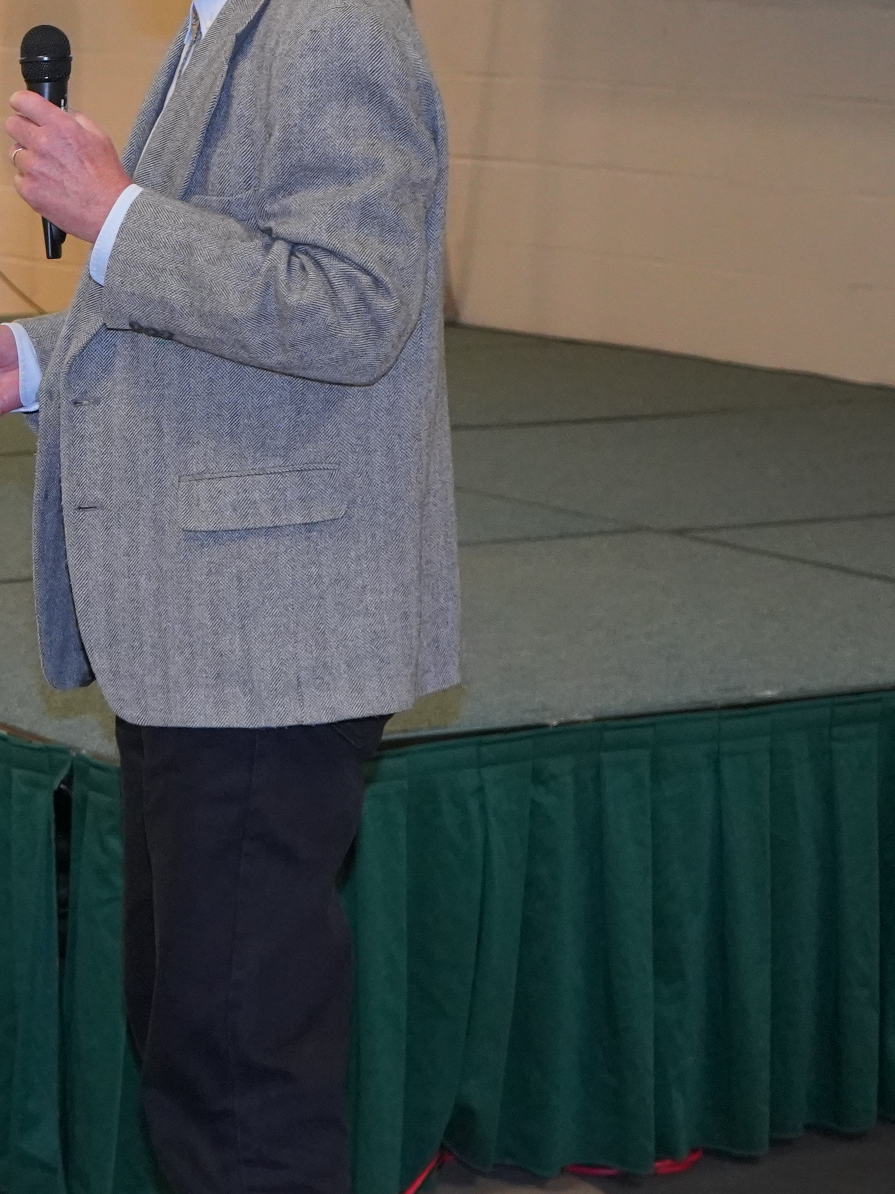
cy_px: 268
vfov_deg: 16.9
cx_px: -213
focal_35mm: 116
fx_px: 3999
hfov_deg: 12.4
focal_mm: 48
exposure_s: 1/160
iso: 6400
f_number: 4.5
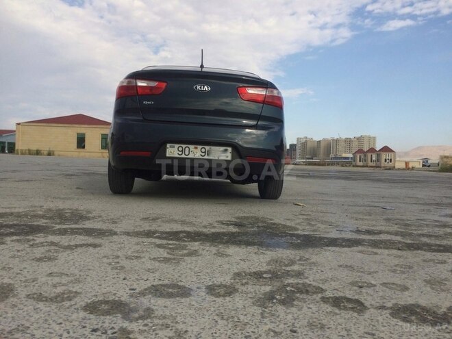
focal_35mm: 29
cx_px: 226
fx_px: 379
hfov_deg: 61.7
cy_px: 170
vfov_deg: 48.2
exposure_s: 1/1709
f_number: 2.2
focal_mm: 4.15
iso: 32
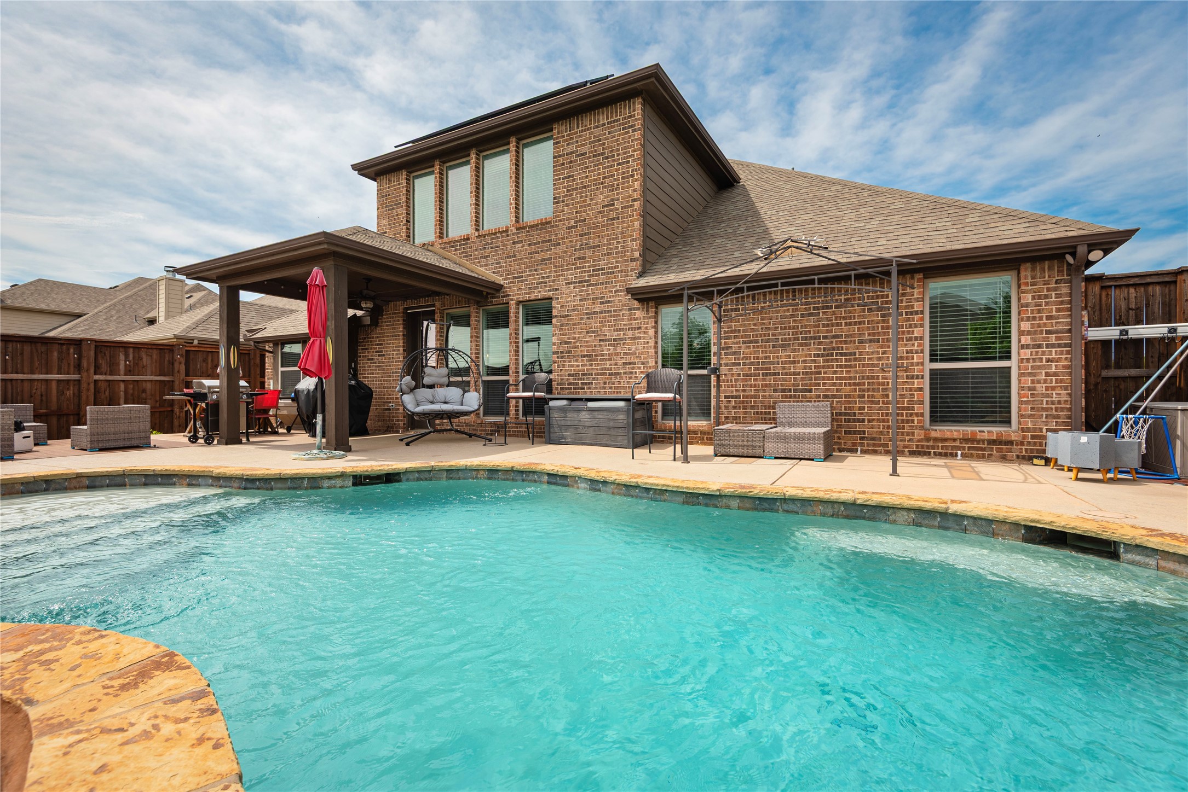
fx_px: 528
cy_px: 396
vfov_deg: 73.8
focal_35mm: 16
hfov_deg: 96.7
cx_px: 594
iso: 100
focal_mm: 16
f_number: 7.1
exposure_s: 1/320
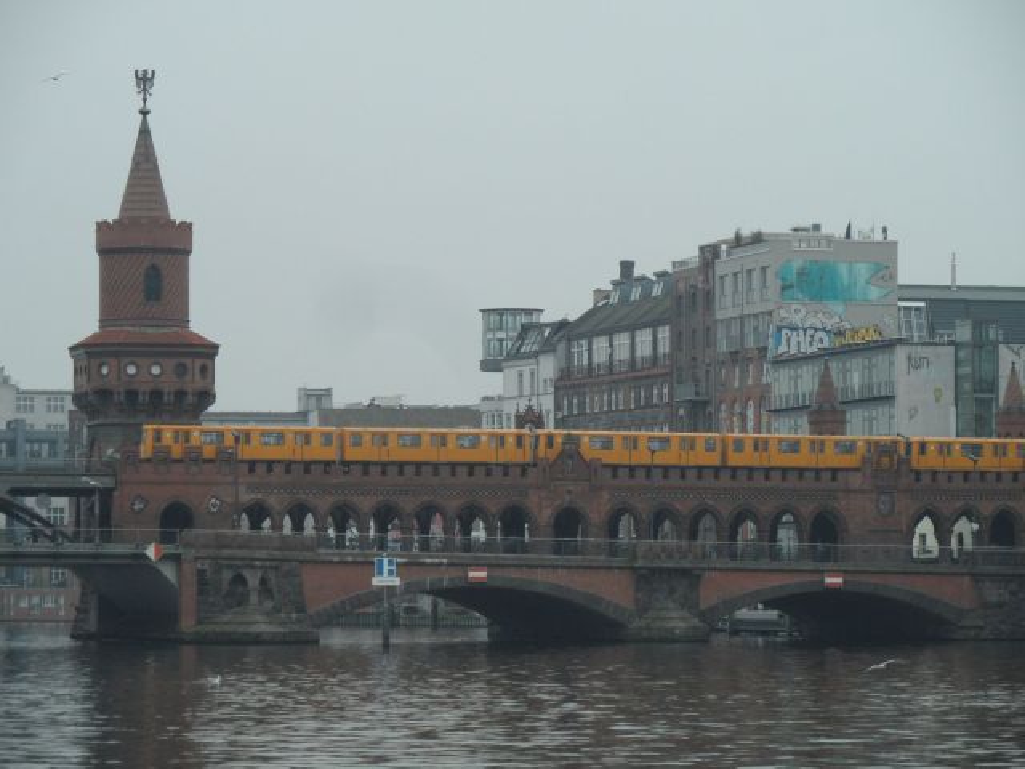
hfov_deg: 13.2
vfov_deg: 9.9
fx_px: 4442
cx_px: 512
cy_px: 384
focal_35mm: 150
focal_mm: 24.6
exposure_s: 1/180
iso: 80
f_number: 4.4
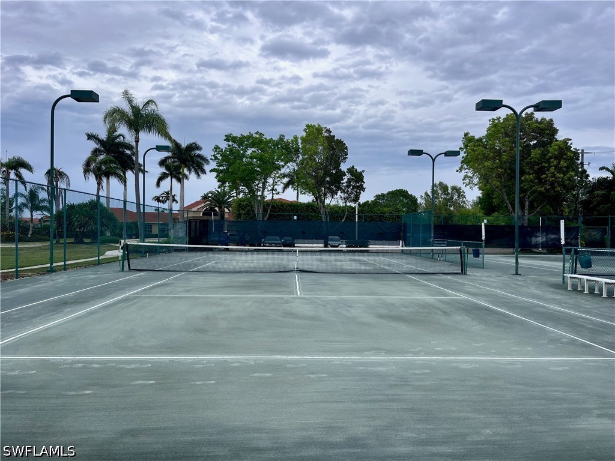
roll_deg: -0.2
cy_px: 230
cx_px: 308
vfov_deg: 53.1
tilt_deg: -1.4
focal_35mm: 26
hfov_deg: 67.3
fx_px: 462
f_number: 1.6
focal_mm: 5.1
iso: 50
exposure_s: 1/1294
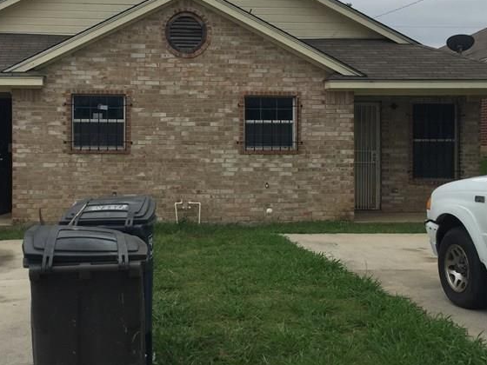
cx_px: 173
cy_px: 161
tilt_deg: -1.0
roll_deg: -1.6
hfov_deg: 35.9
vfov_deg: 27.5
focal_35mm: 53
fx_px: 746
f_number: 2.2
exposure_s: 1/807
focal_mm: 4.15
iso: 32
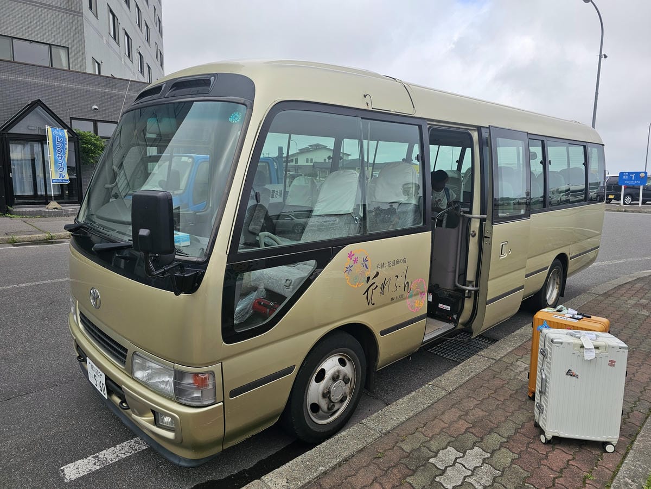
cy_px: 244
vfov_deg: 58.9
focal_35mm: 23
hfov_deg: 73.9
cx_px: 326
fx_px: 433
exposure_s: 1/481
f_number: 1.7
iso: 16
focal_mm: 6.3
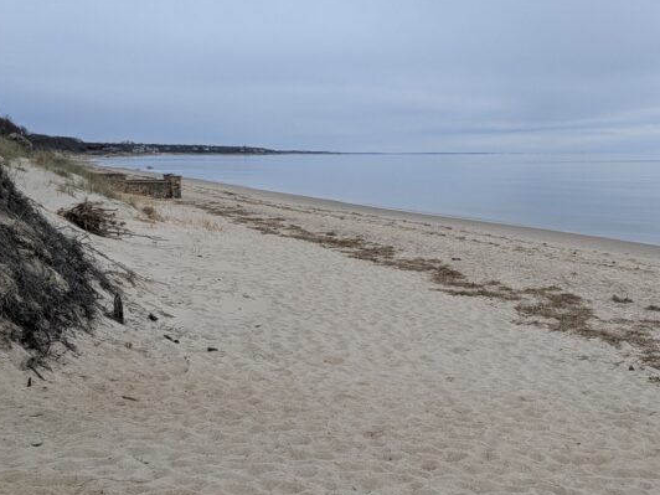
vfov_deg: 28.0
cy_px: 292
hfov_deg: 36.3
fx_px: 991
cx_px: 462
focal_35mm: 52
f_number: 1.73
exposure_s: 1/1560
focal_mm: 4.38
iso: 51
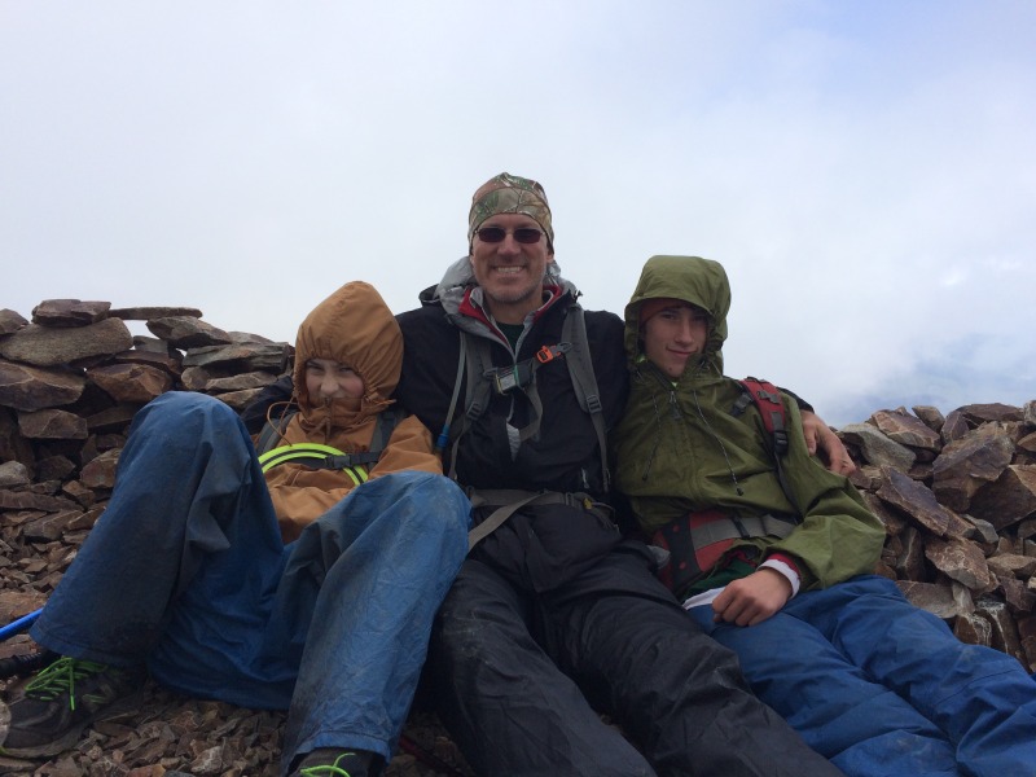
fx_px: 868
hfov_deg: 61.7
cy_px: 388
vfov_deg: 48.2
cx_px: 518
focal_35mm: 29
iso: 32
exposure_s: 1/1053
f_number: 2.2
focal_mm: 4.15
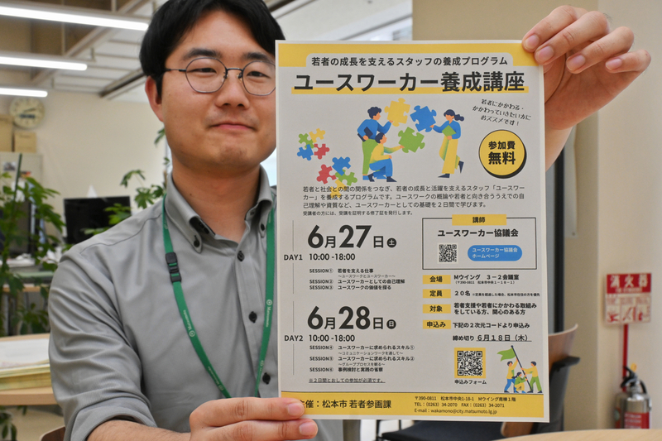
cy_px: 220
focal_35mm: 41
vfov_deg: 32.4
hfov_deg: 47.2
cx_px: 331
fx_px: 758
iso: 640
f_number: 8
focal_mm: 27.5
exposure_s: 1/200
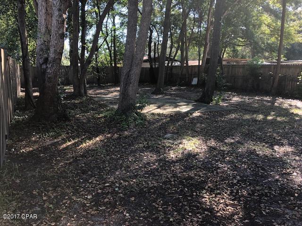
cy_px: 113
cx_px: 151
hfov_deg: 61.7
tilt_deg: -10.4
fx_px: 253
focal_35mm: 29
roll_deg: -0.7
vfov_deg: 48.2
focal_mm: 3.99
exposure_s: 1/120
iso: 50
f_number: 1.8
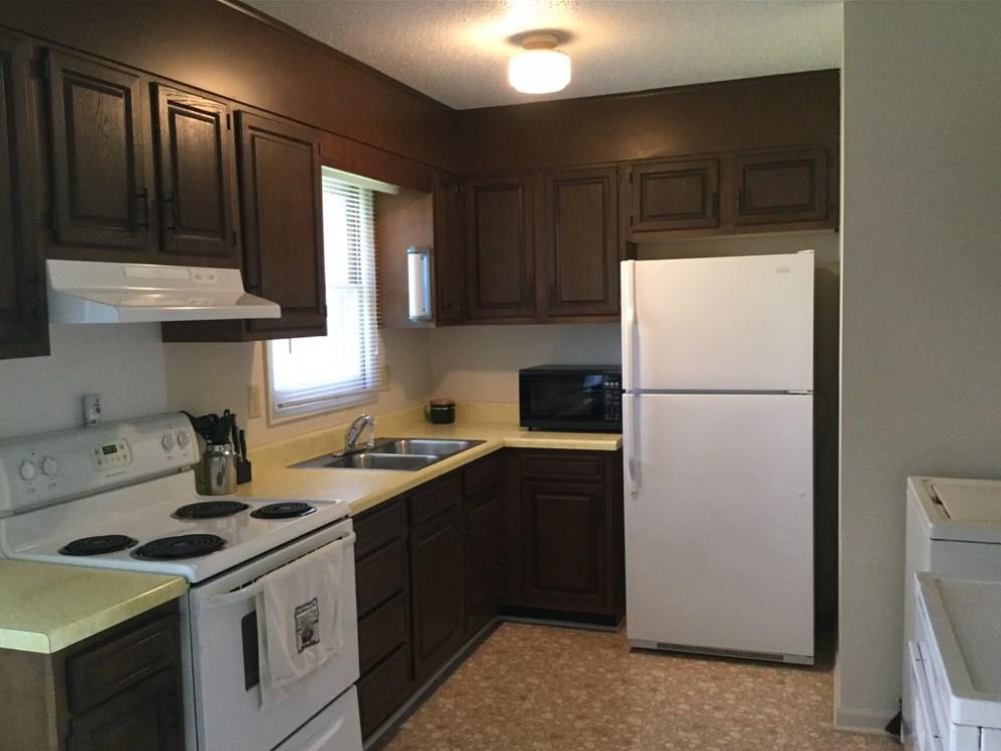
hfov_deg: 56.8
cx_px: 499
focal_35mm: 32
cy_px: 387
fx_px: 925
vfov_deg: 44.2
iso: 160
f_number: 2.4
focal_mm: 3.3
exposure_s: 1/30
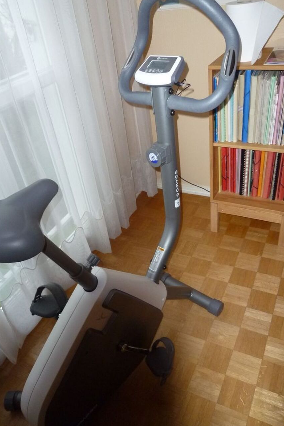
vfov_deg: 67.4
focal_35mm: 27
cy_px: 218
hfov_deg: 47.9
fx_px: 319
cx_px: 141
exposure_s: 1/30
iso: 250
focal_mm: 4.5
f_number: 2.8
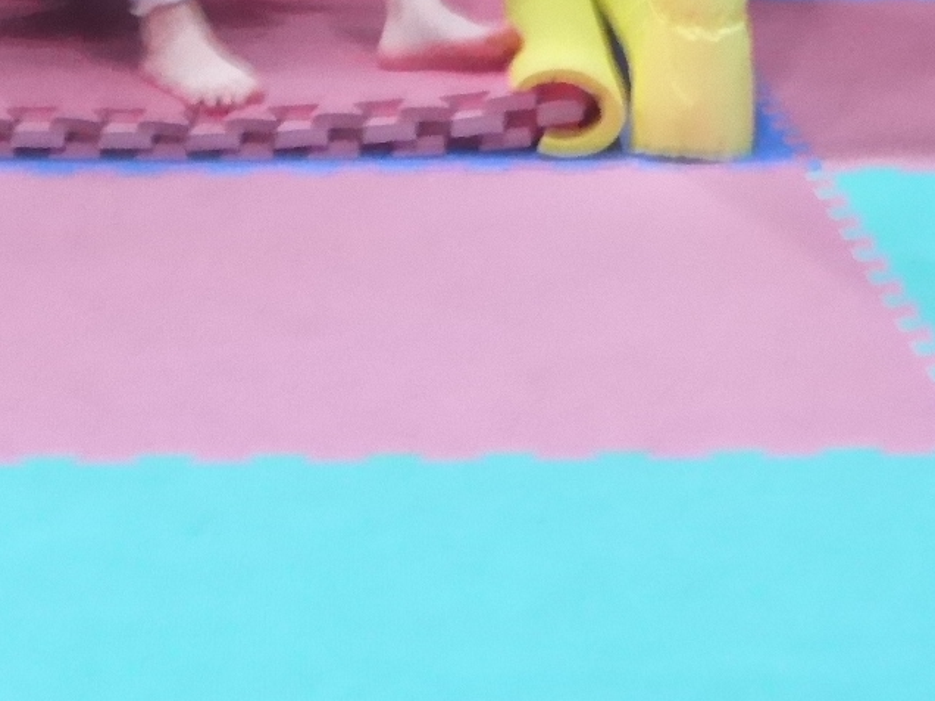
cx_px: 197
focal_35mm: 169
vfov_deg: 8.4
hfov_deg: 11.7
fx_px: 4565
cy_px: -589
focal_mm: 7.2
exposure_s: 1/13
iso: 800
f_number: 3.8
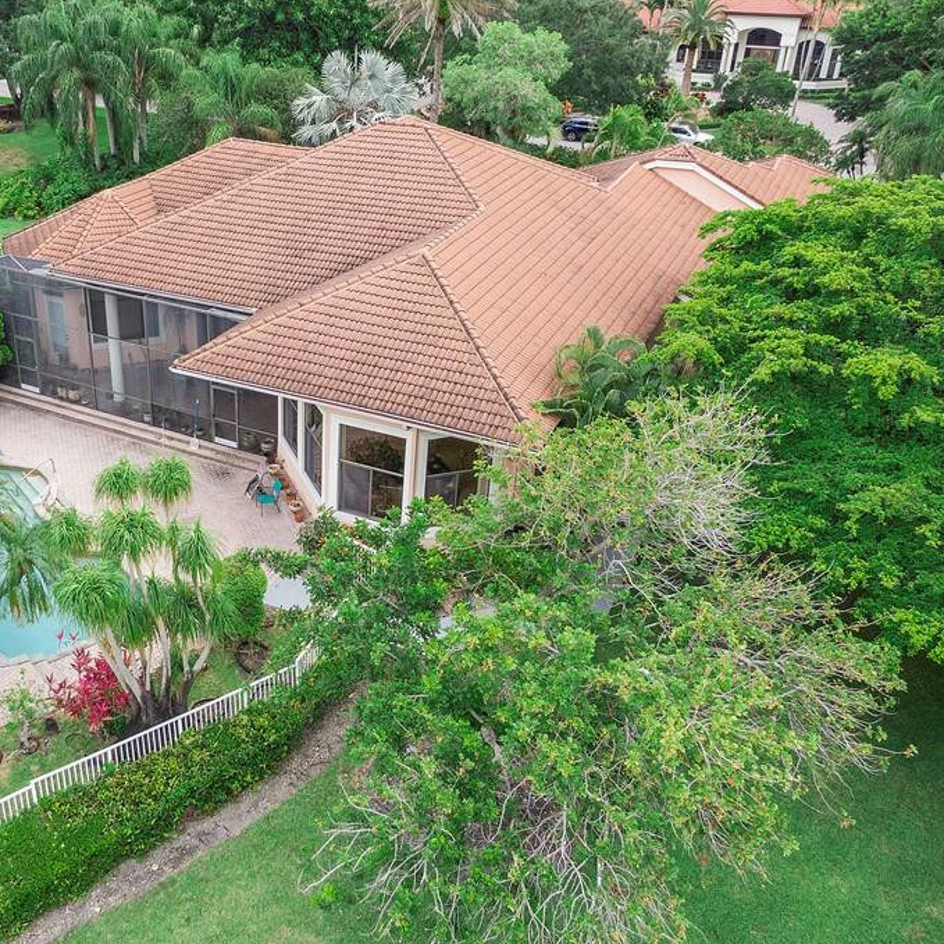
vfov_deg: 51.1
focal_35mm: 32
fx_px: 987
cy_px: 447
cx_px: 278
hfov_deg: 49.7
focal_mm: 4.39
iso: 110
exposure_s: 1/320
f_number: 2.8
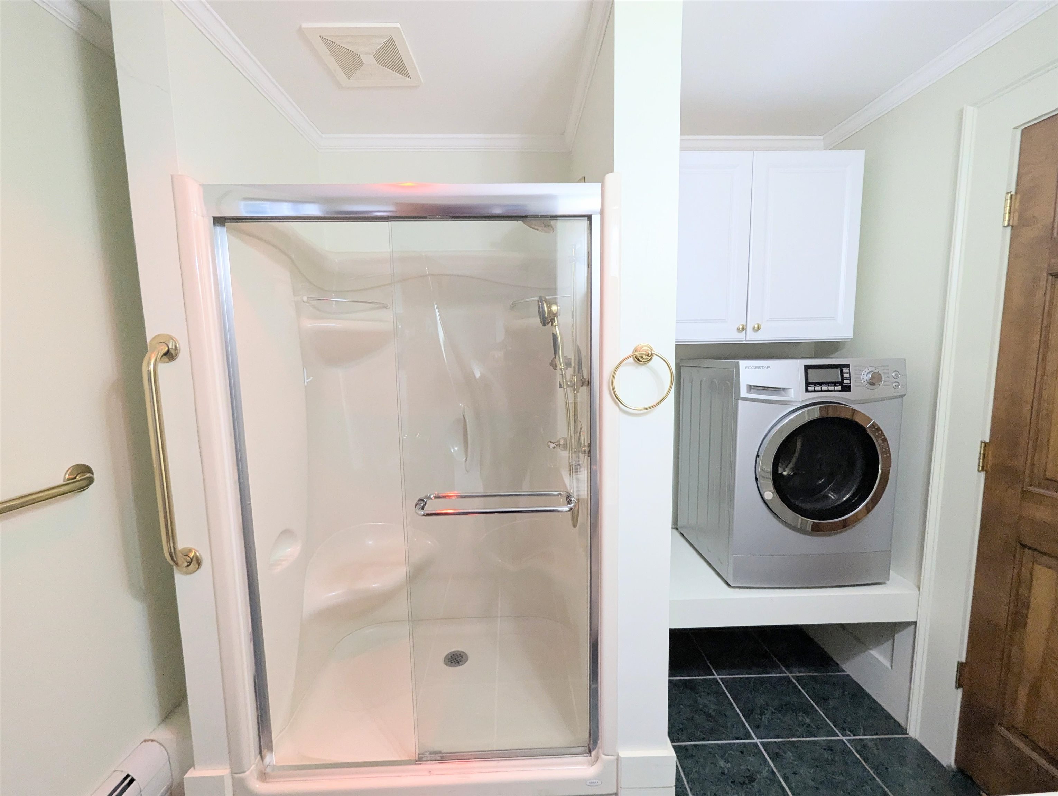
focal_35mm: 13
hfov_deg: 106.1
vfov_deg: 90.1
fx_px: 398
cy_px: 398
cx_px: 529
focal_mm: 1.95
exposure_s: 1/120
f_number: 2.2
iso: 292
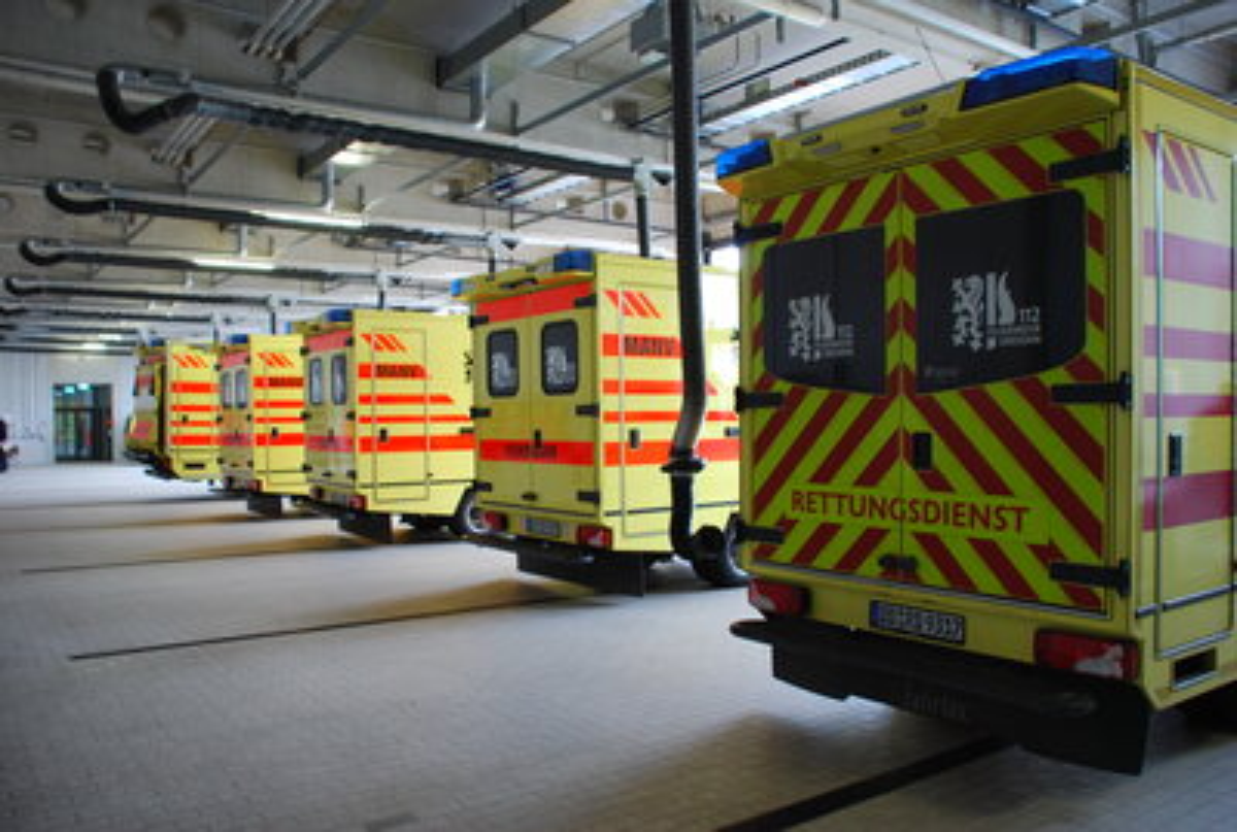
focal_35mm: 30
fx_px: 1034
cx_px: 618
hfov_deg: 61.8
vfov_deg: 43.8
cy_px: 416
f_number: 3.8
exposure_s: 1/30
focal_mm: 20
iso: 360
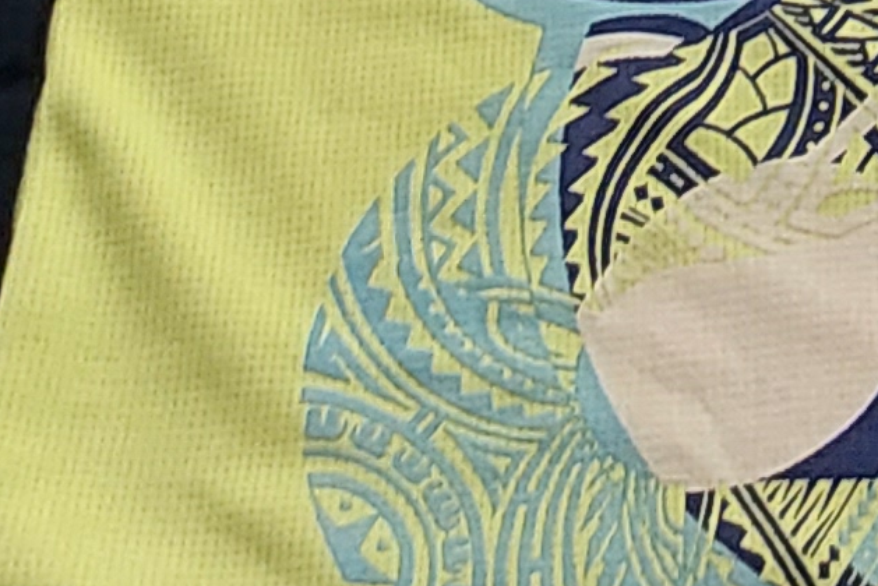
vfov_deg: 8.1
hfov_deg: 13.4
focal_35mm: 151
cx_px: 902
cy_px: -1017
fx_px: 3684
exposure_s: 1/60
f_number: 1.9
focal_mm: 2.91
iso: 125
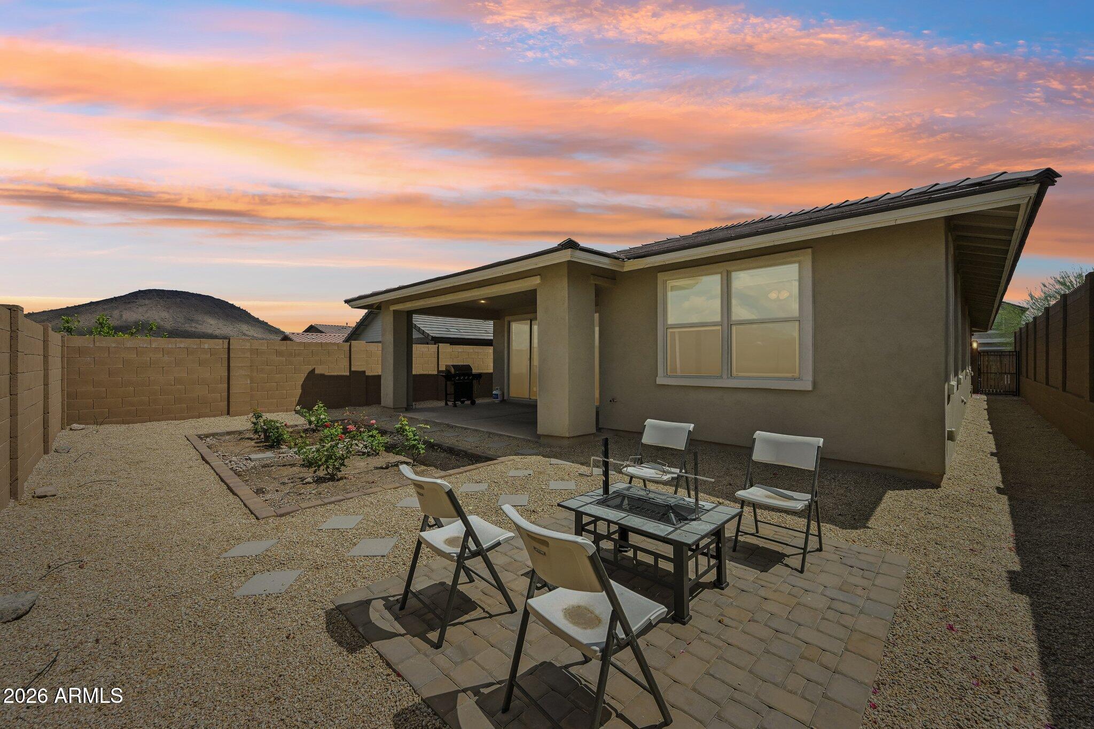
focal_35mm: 14
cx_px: 547
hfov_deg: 104.3
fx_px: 425
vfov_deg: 81.2
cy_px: 364
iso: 640
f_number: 8
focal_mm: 14
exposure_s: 1/2000
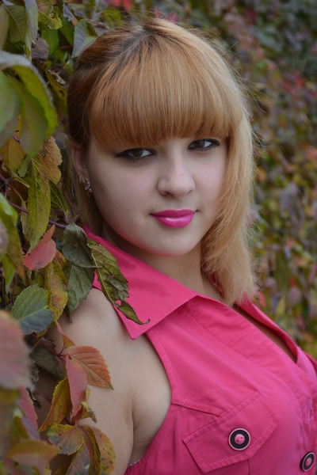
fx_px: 1030
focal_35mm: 78
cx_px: 158
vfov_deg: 26.0
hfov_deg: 17.5
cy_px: 238
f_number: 5.6
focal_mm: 52
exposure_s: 1/125
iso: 160
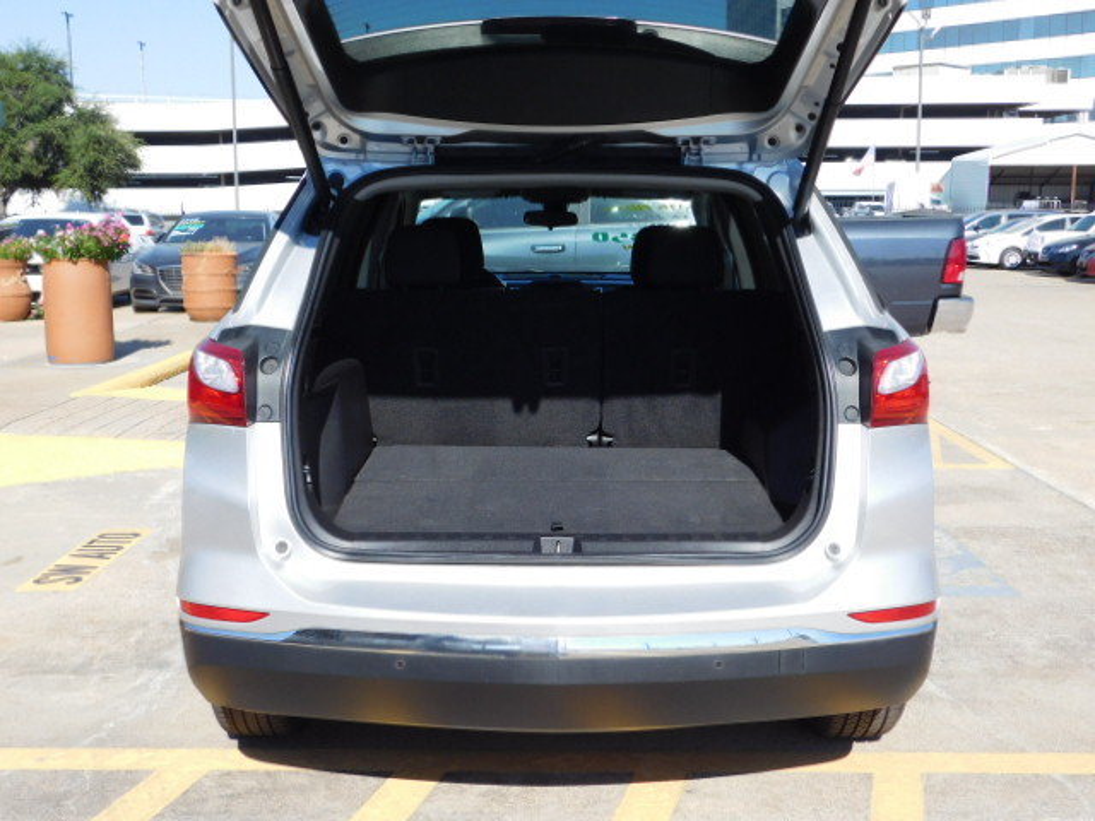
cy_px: 410
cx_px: 548
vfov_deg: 36.0
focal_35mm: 40
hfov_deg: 46.8
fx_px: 1265
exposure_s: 1/800
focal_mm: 7.1
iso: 125
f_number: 3.6
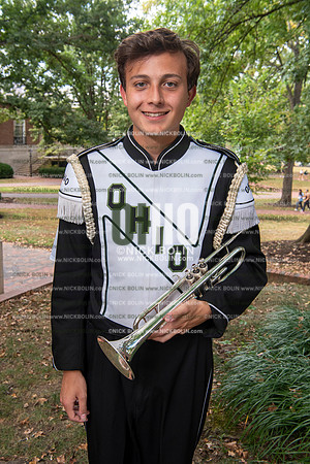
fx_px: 491
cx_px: 155
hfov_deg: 35.1
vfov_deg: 50.7
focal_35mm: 38
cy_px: 232
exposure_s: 1/100
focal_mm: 38
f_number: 8
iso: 500
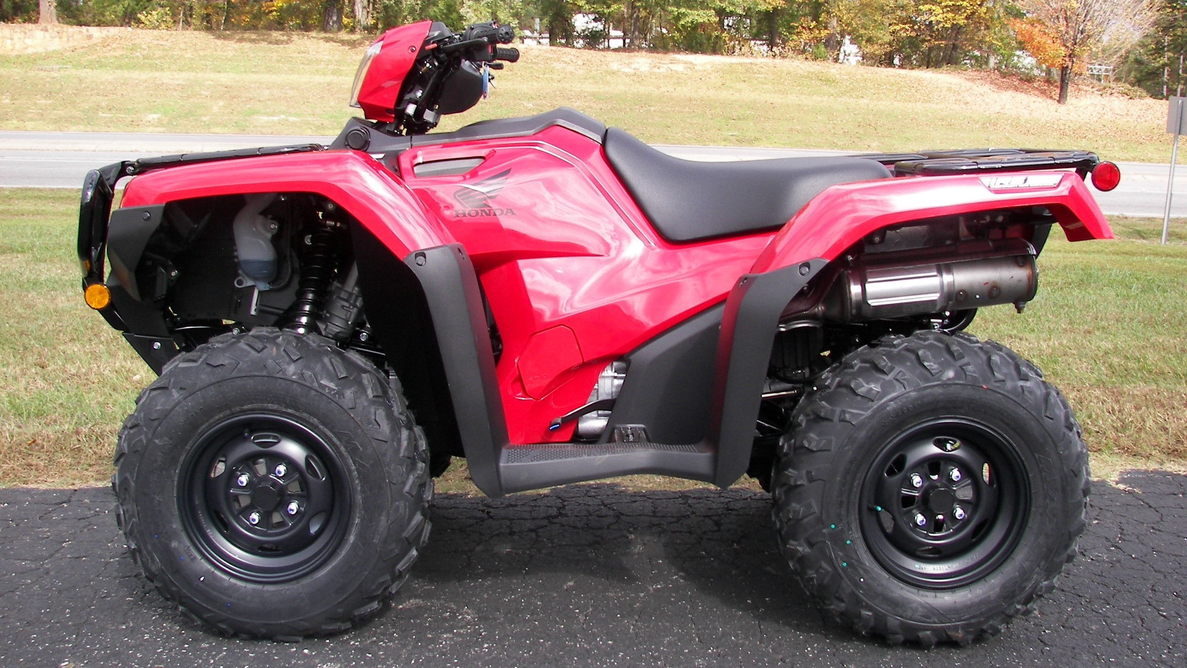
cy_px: 274
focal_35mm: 40
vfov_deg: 29.6
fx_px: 1259
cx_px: 603
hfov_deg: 50.5
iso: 50
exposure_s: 1/320
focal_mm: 6
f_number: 2.8
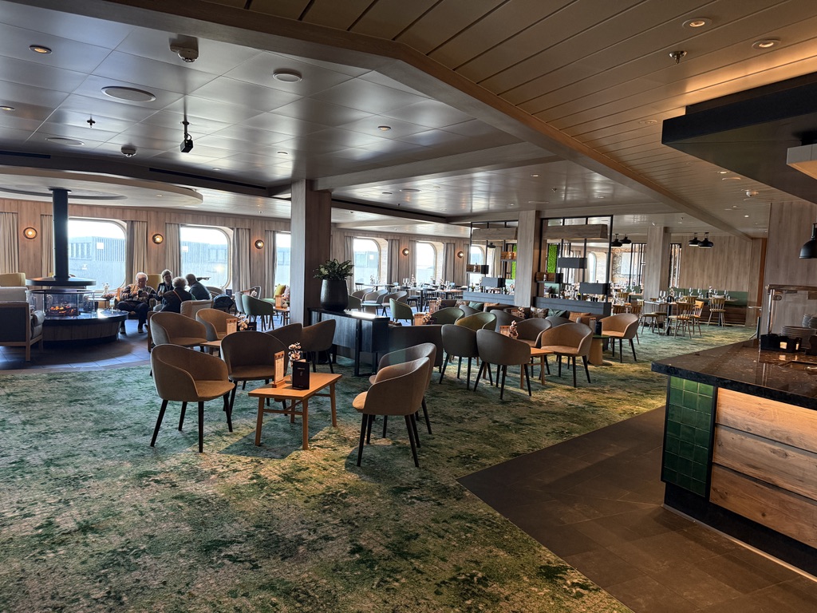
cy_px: 306
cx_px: 408
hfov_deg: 71.6
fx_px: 566
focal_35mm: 24
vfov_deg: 56.8
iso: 320
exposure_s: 1/60
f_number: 1.78
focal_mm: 6.76
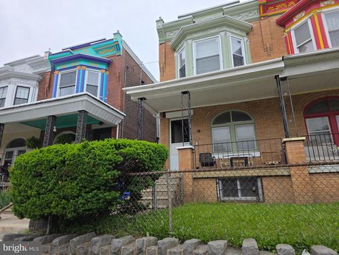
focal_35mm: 23
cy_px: 128
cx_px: 170
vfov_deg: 58.9
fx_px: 225
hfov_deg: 73.9
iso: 80
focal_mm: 6.3
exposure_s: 1/3464
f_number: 1.7
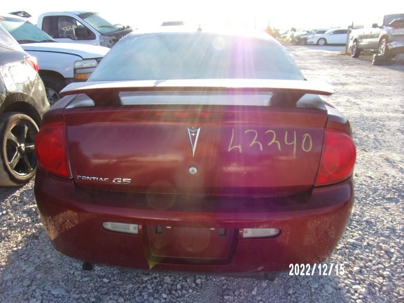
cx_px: 202
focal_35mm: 24
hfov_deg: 71.6
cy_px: 152
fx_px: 280
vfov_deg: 56.8
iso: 80
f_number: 3.3
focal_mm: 4.3
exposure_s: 1/200
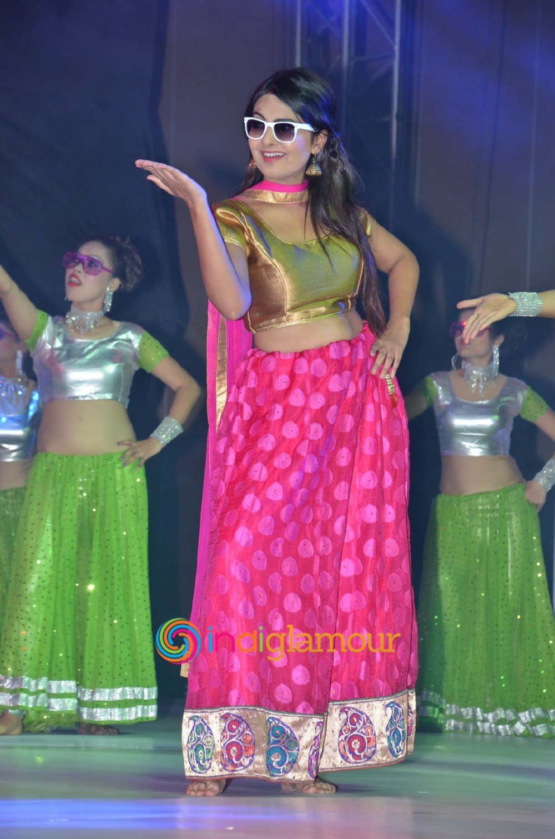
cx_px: 278
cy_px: 420
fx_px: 3207
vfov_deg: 14.9
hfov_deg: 9.9
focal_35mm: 138
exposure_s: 1/125
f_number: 5.6
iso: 640
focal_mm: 92
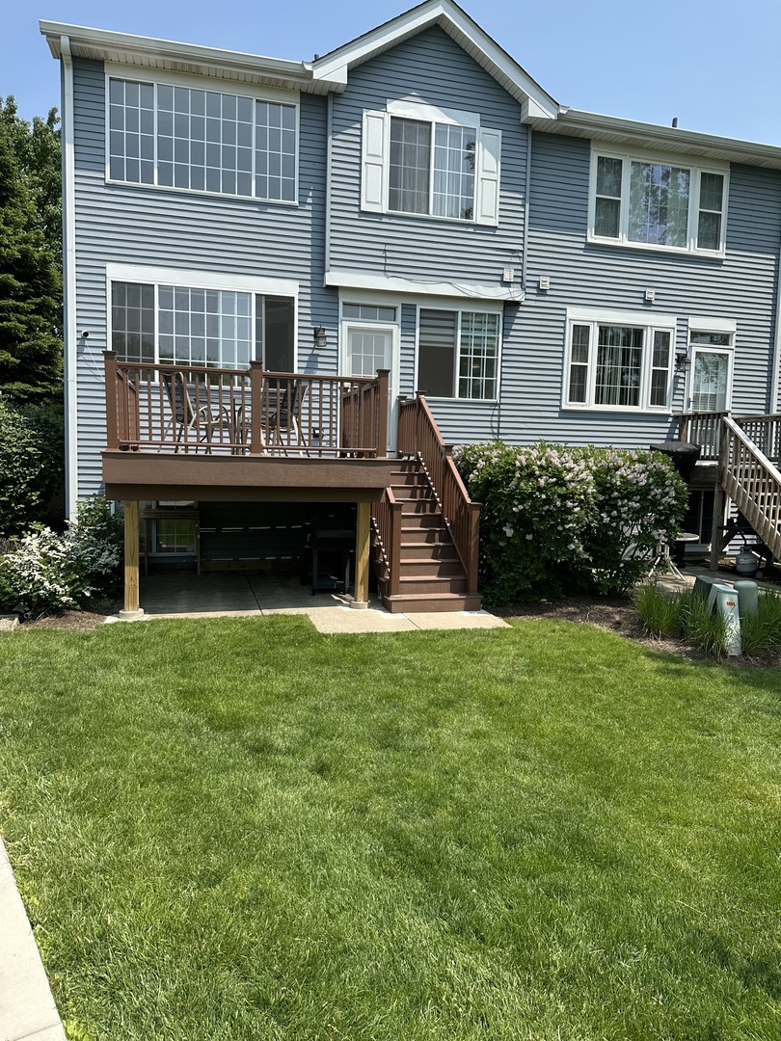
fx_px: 722
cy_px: 520
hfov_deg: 56.8
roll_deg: -4.4
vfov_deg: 71.6
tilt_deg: -5.2
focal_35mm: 24
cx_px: 390
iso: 80
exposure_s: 1/2967
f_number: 1.78
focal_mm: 6.86
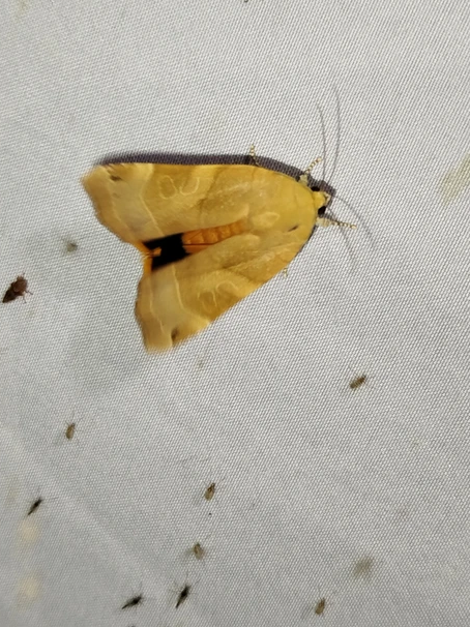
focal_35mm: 56
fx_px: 1015
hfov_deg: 26.1
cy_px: 297
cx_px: 241
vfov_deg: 34.4
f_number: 1.7
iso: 100
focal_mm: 5.31
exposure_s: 1/50
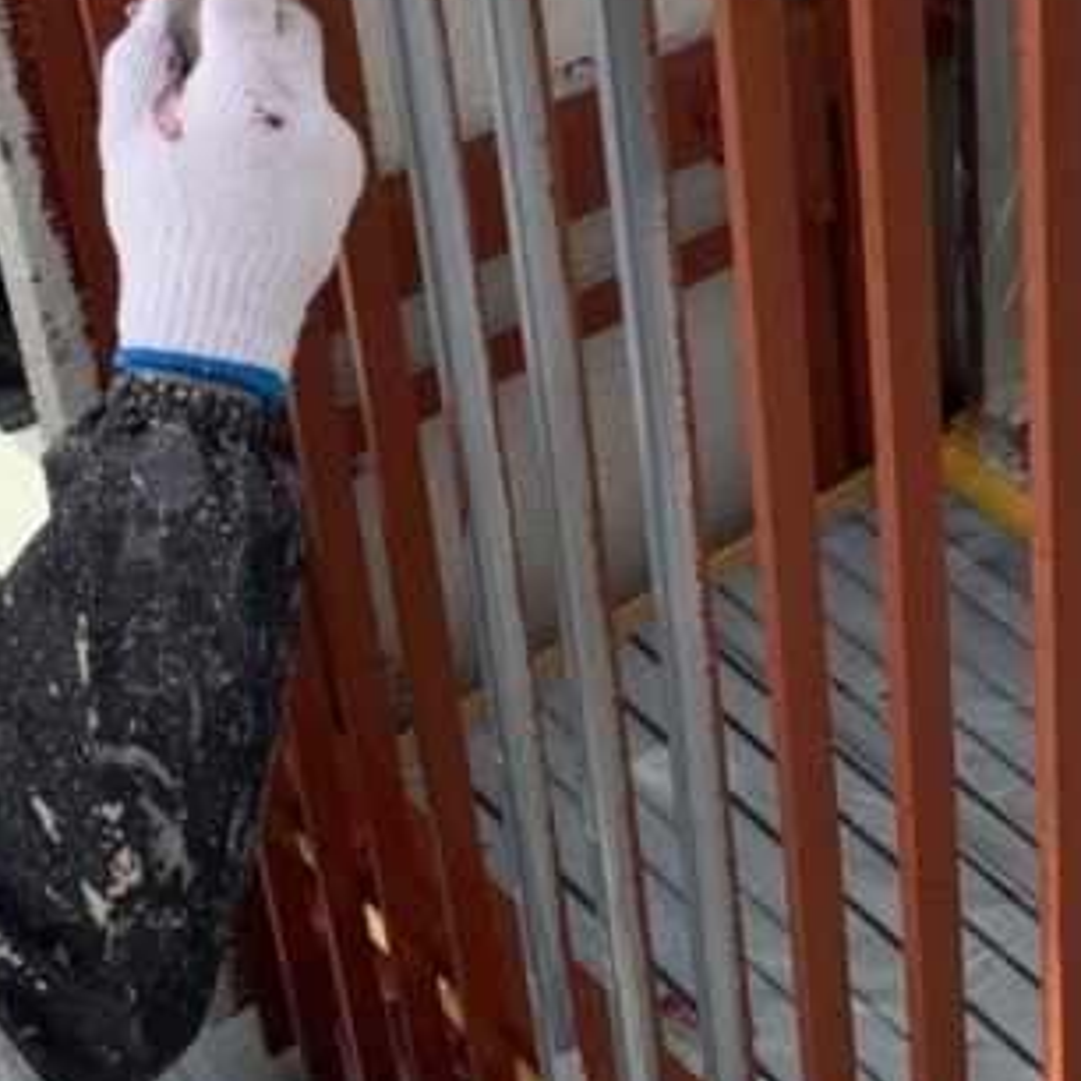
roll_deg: +1.5
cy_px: 57
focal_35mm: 77
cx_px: 979
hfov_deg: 21.9
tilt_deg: -29.1
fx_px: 2720
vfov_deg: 21.8
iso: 25
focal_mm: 4.25
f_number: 1.8
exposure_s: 1/577
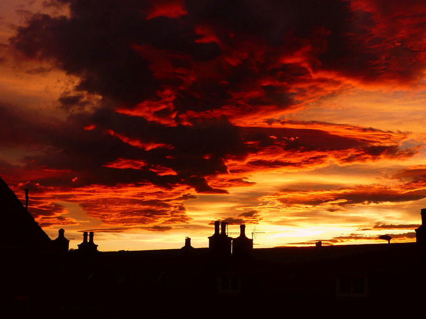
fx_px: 714
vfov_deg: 25.2
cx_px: 236
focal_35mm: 58
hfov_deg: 33.2
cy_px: 153
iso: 100
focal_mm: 9.1
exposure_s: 1/160
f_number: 3.5
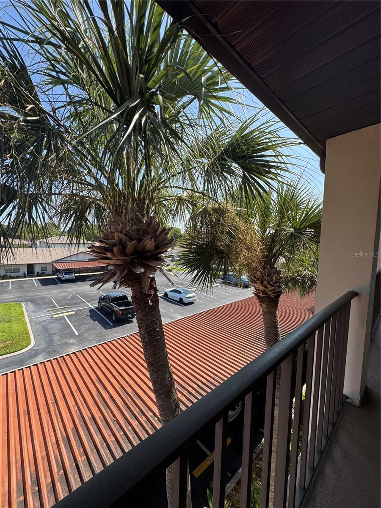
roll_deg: -1.9
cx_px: 190
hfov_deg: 85.7
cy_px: 254
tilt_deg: -1.0
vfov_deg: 102.1
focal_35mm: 14
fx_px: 205
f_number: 2.2
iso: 40
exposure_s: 1/675
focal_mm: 2.22
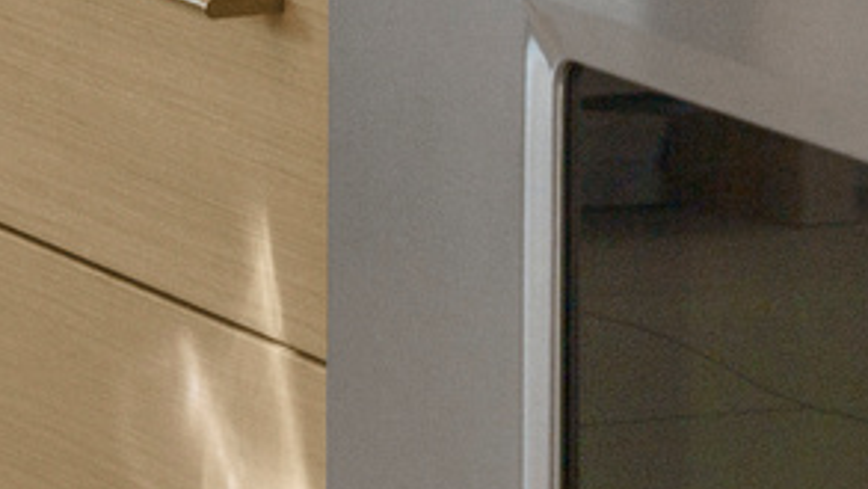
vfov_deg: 2.6
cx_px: 918
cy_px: -1457
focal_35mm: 454
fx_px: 10452
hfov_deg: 4.7
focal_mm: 62
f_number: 5.6
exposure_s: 1/60
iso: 250
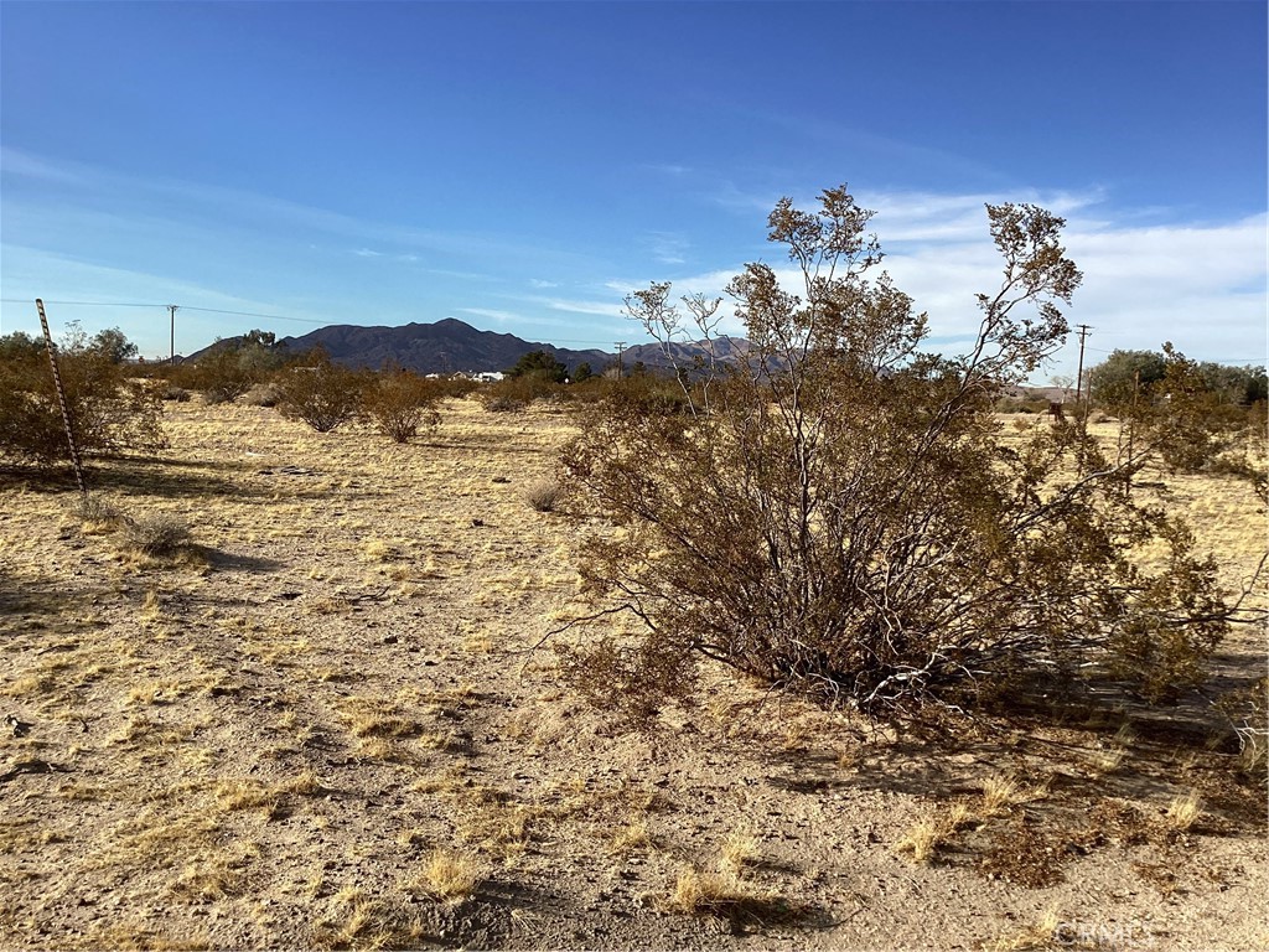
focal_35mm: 31
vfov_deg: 45.4
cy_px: 476
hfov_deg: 58.4
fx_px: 1136
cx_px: 634
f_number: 2.4
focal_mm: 3.3
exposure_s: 1/1481
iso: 25
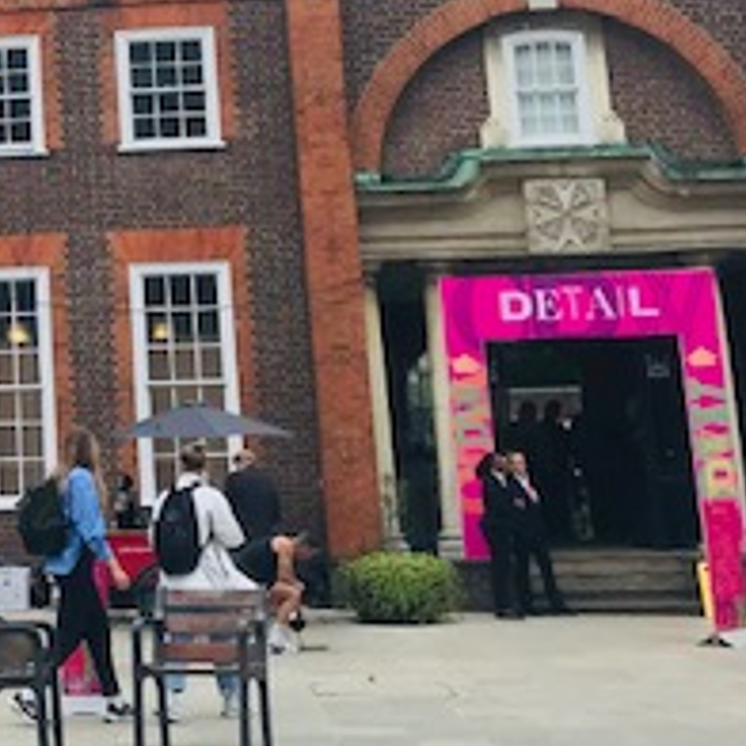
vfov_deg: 20.8
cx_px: -53
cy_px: 19
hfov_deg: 20.5
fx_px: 1975
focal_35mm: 81
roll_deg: +1.1
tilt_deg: +14.9
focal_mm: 3.99
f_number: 1.8
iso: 20
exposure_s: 1/1773
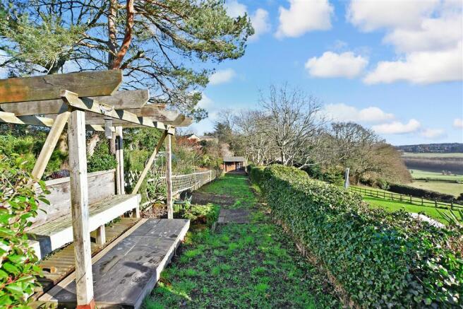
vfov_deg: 77.3
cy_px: 154
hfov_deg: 100.4
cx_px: 232
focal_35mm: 15
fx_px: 193
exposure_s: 1/200
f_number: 7.1
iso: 250
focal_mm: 10
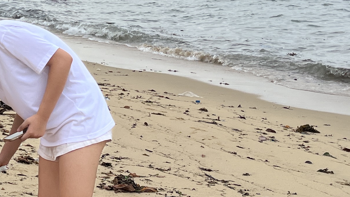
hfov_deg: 21.3
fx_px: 882
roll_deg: +1.1
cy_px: 52
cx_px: -39
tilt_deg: -6.4
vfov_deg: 12.7
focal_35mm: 95
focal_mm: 5.1
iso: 50
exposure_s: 1/2222
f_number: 1.6
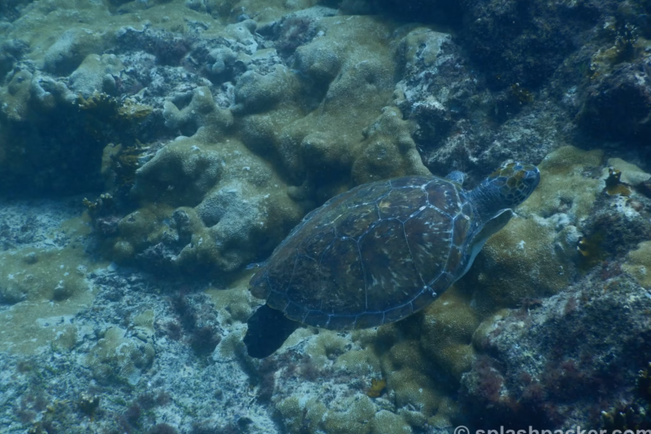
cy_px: 200
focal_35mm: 46
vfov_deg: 29.2
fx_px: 832
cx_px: 326
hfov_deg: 42.8
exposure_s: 1/320
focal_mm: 7.8
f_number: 4.3
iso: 125
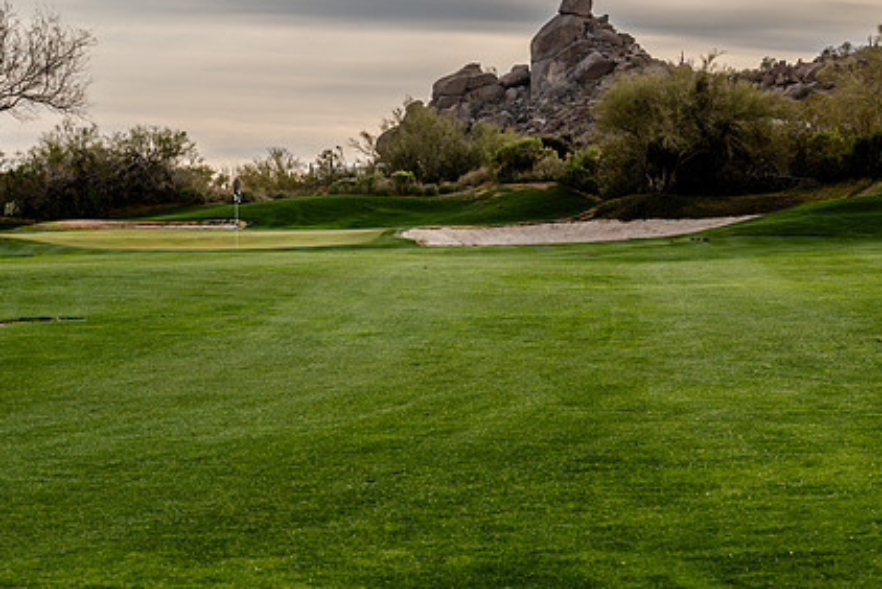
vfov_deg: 13.3
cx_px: 364
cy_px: 258
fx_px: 2525
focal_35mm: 103
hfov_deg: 19.8
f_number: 9
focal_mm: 75
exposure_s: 1/320
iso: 400
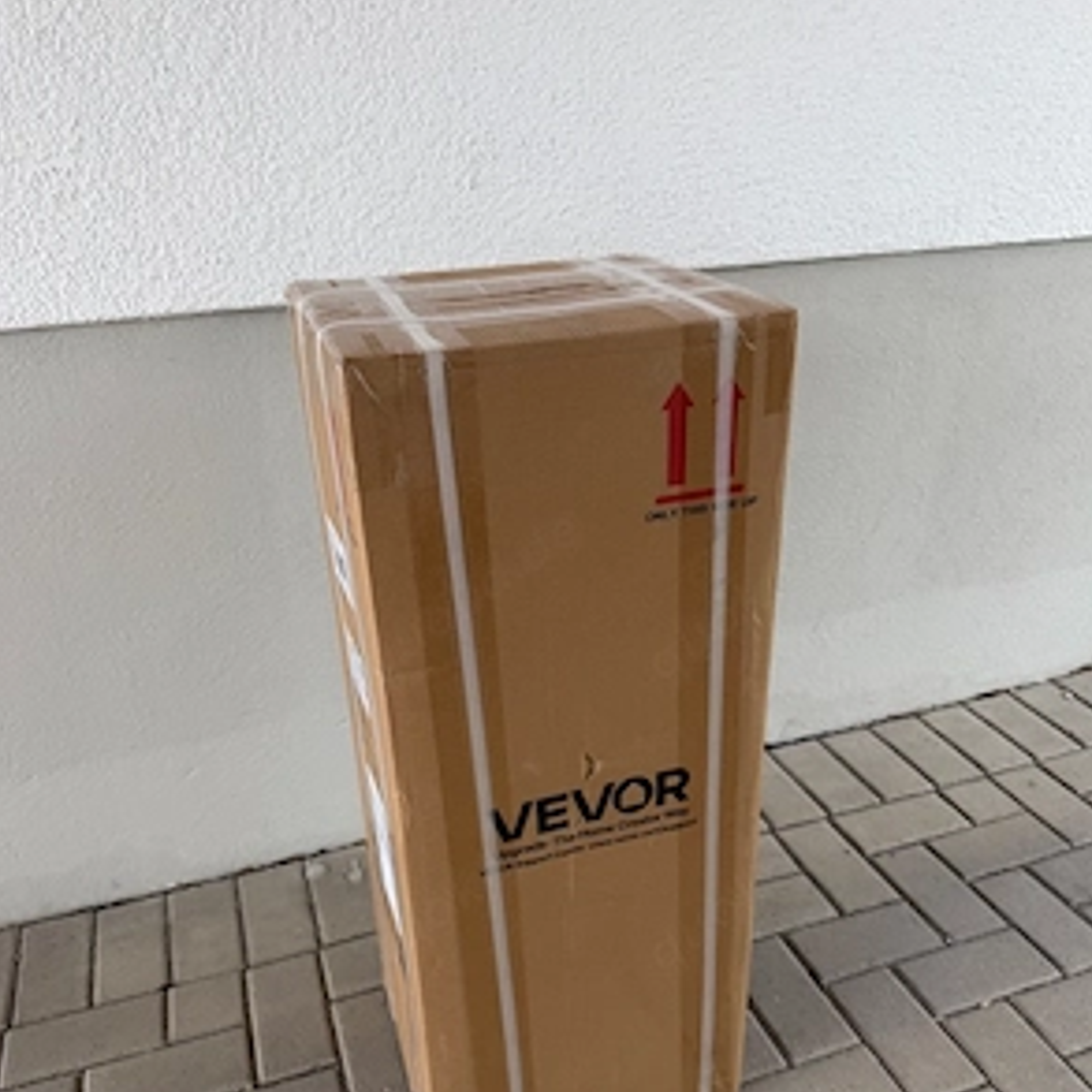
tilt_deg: -28.9
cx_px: 552
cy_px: 637
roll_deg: +2.1
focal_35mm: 29
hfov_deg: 55.6
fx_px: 1035
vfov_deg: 55.3
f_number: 1.78
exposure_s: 1/361
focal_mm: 6.76
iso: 80
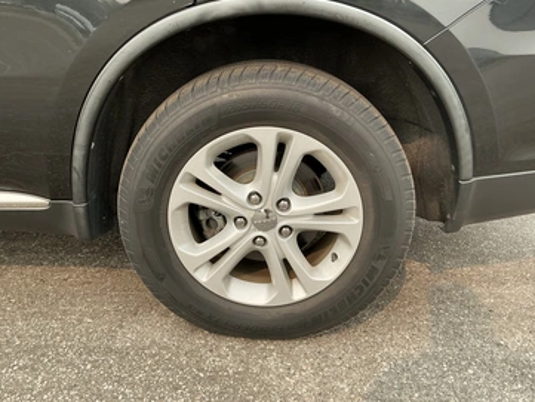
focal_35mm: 31
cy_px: 188
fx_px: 479
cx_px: 255
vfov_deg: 45.4
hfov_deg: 58.3
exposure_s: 1/439
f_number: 1.8
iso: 25
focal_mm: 3
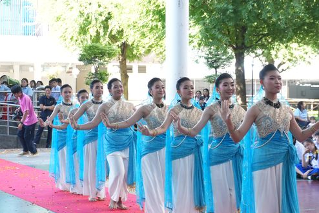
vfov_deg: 15.9
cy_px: 124
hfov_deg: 23.8
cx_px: 168
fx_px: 758
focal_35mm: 86
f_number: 5.6
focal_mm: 47
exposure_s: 1/200
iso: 1600
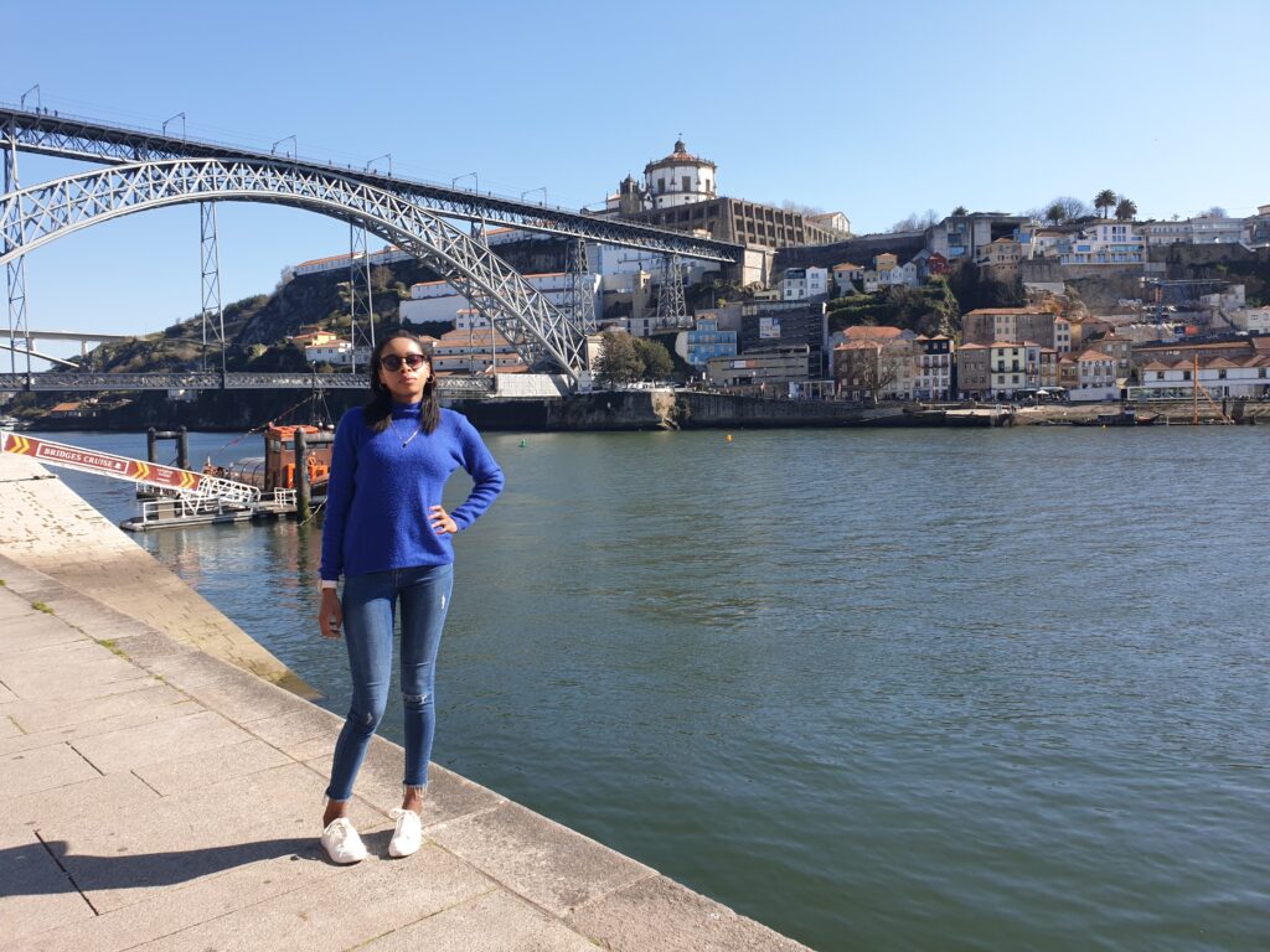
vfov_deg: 53.1
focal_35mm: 26
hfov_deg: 67.3
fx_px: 954
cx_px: 635
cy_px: 476
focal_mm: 4.3
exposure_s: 1/992
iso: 50
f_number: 2.4
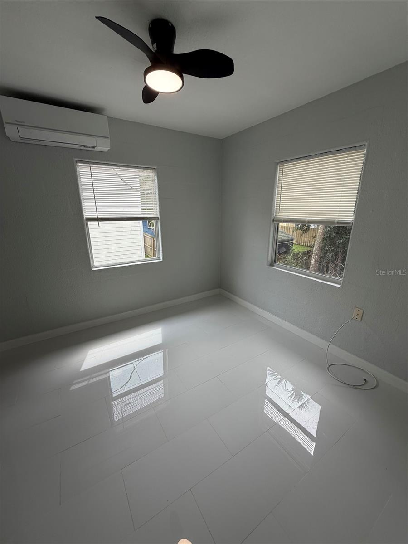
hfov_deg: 85.7
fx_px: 220
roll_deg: +1.1
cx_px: 204
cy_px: 272
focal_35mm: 14
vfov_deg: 102.1
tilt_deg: -17.0
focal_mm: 2.22
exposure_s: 1/208
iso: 40
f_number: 2.2
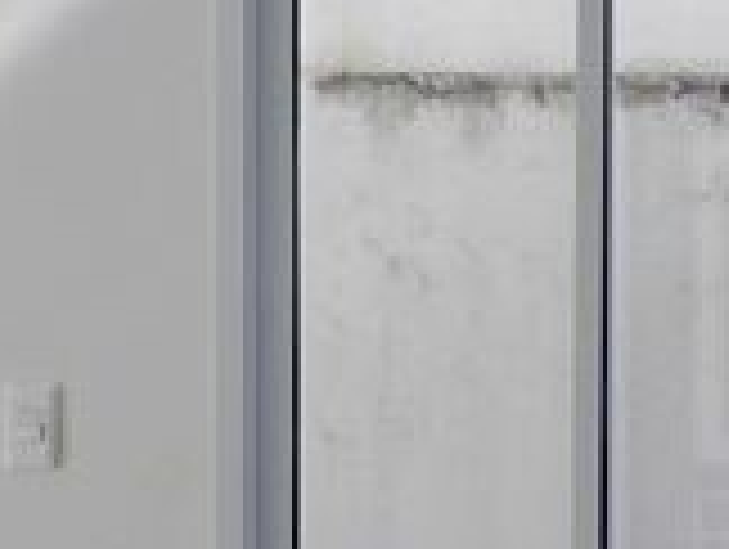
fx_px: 1497
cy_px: 461
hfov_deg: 24.3
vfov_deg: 20.5
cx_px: 918
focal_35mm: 71
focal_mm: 10
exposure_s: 1/125
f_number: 5.6
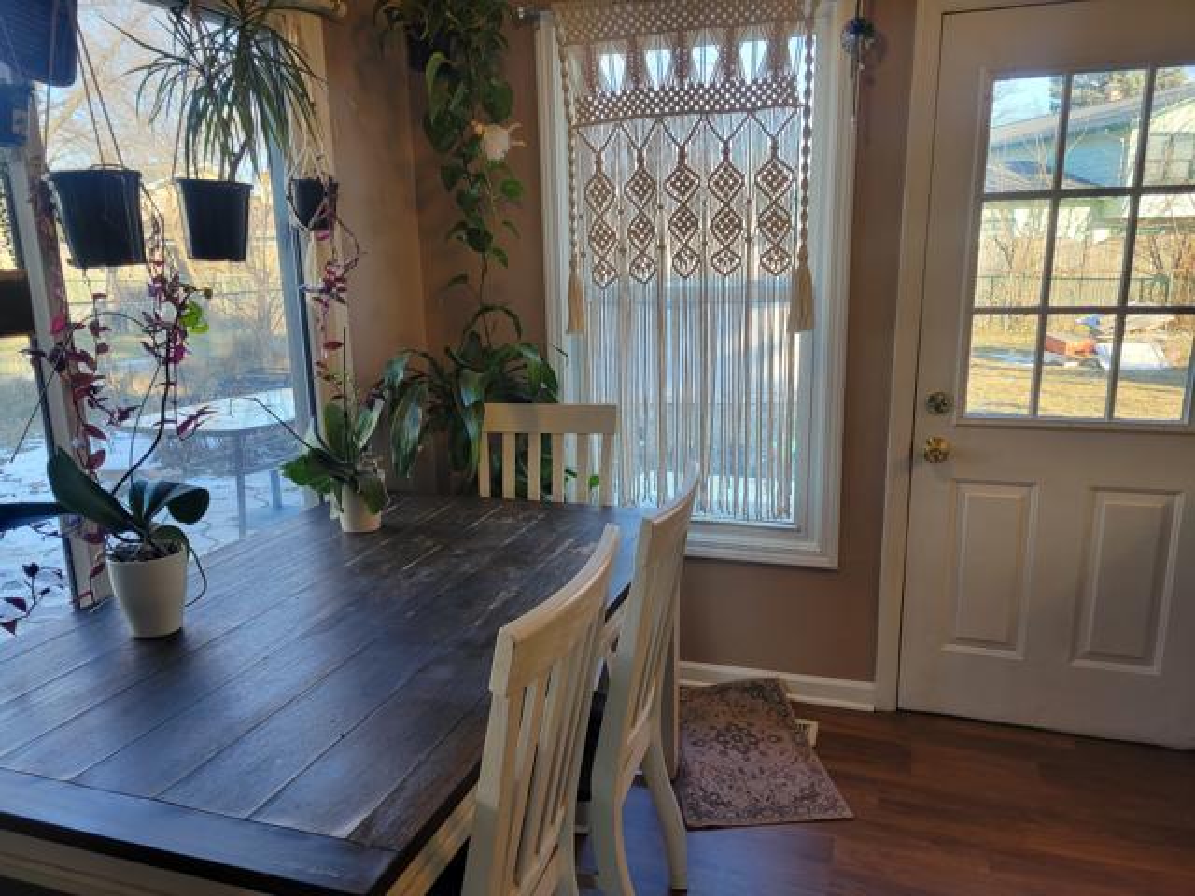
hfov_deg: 67.3
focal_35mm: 26
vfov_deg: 53.1
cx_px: 598
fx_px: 898
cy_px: 448
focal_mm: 5.4
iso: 64
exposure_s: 1/120
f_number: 1.8
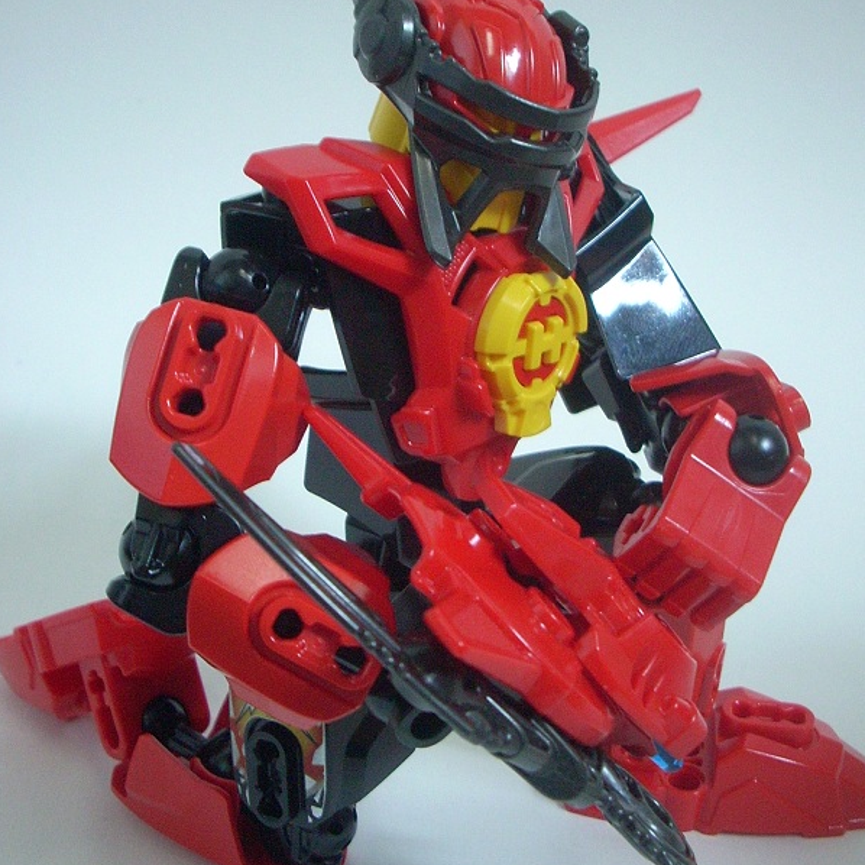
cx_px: 448
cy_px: 461
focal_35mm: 56
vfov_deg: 30.5
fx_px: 1583
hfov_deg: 30.6
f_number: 2.8
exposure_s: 1/8.4
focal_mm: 6.2
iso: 200
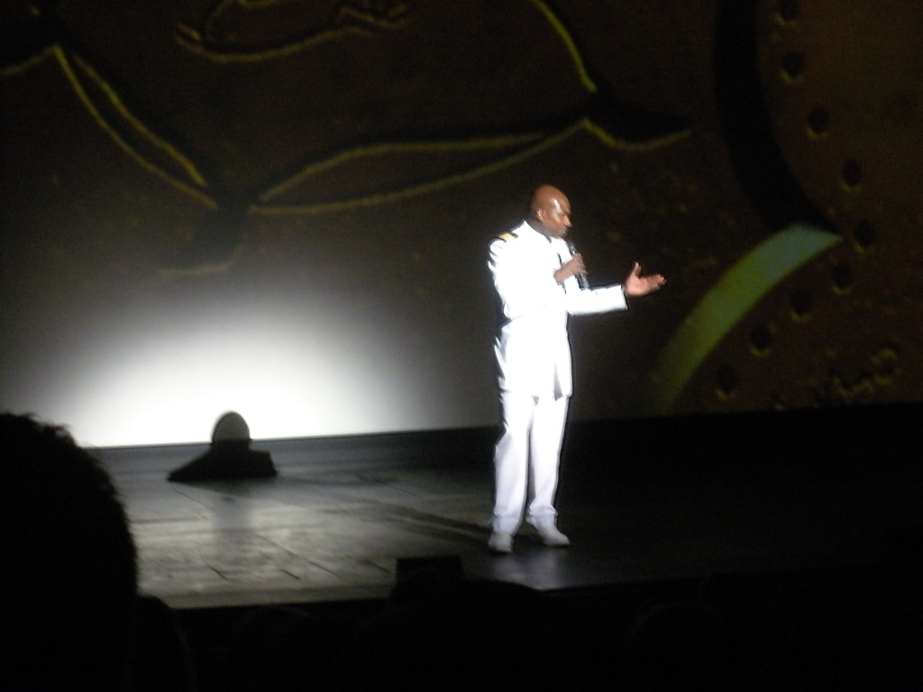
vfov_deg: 14.8
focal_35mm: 100
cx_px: 462
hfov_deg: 19.6
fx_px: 2666
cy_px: 346
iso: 400
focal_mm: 17.4
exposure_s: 1/11.4
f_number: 5
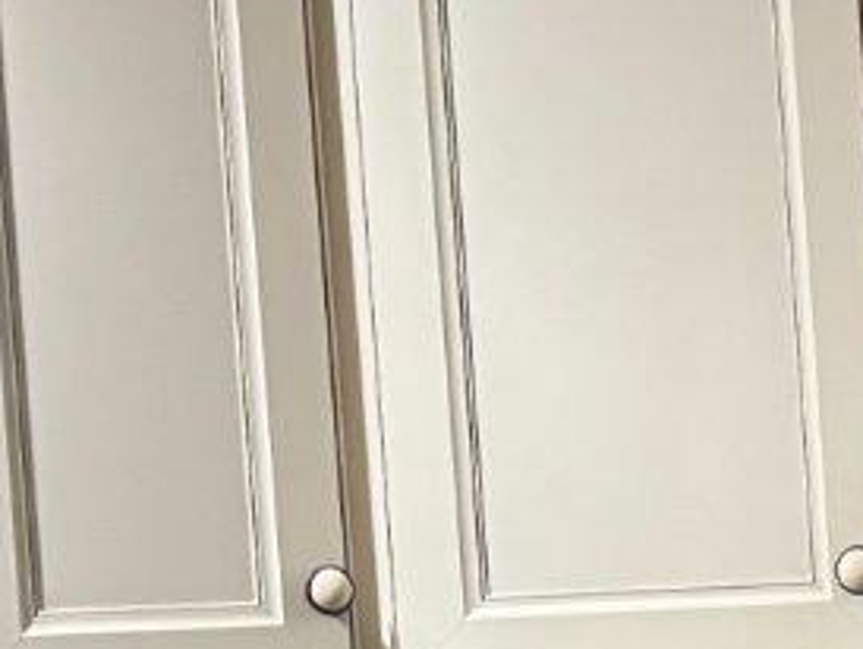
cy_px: 923
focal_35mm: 194
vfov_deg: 7.6
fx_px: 4841
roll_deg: +3.2
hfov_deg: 9.6
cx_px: 1603
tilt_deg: -4.4
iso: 320
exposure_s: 1/60
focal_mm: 5.96
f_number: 1.6
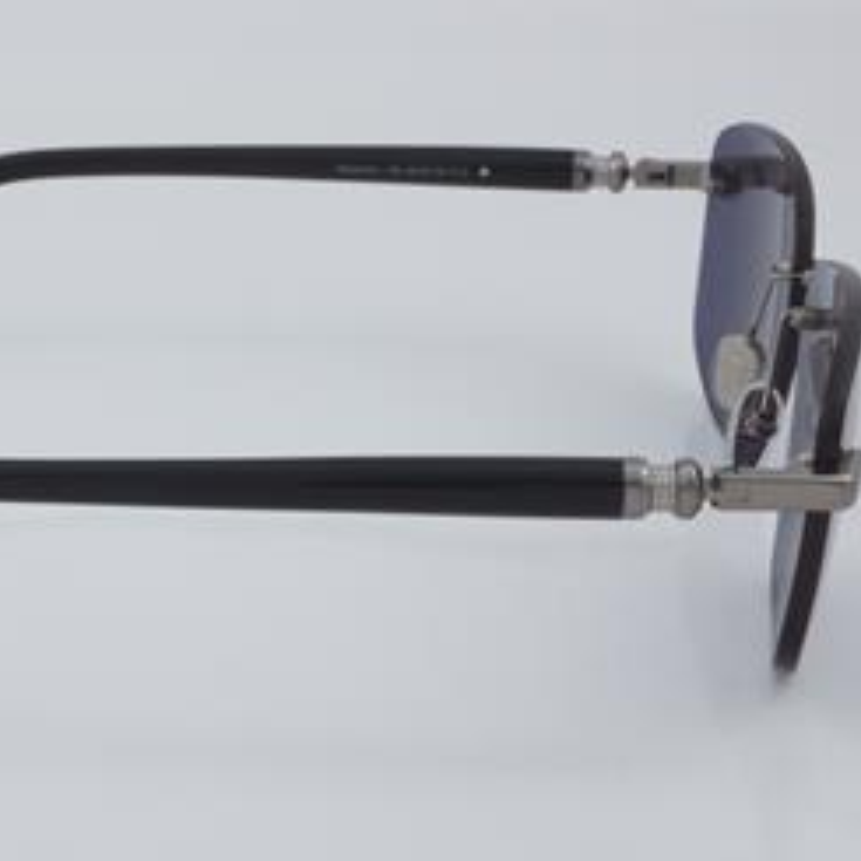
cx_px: 186
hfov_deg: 16.6
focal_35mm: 104
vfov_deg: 16.7
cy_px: 436
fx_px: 2927
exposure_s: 1/3
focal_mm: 50
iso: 100
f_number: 32
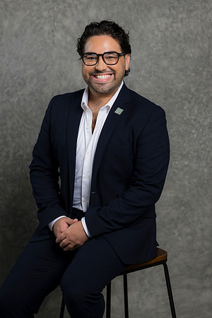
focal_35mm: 85
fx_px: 751
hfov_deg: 16.1
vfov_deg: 23.9
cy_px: 159
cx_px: 106
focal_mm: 85
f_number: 5
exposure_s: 1/200
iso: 125
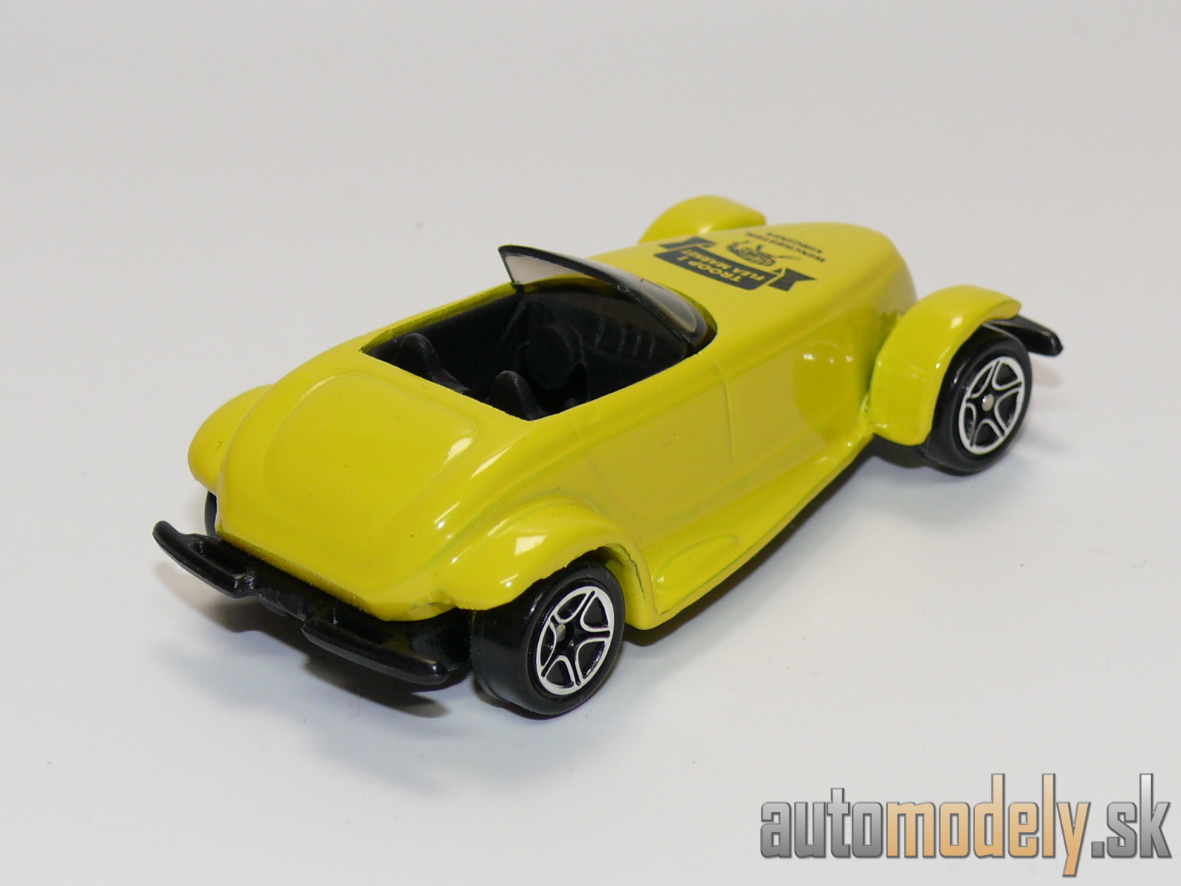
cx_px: 590
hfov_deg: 19.1
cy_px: 443
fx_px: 3514
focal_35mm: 103
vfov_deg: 14.4
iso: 100
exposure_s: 1/30
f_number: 4
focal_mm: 13.6
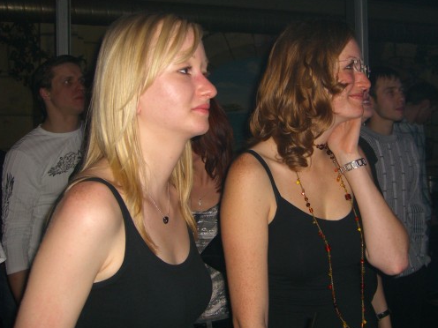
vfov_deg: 31.5
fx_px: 582
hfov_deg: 41.1
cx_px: 258
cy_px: 137
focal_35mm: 46
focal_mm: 7.9
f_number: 2.8
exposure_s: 1/60
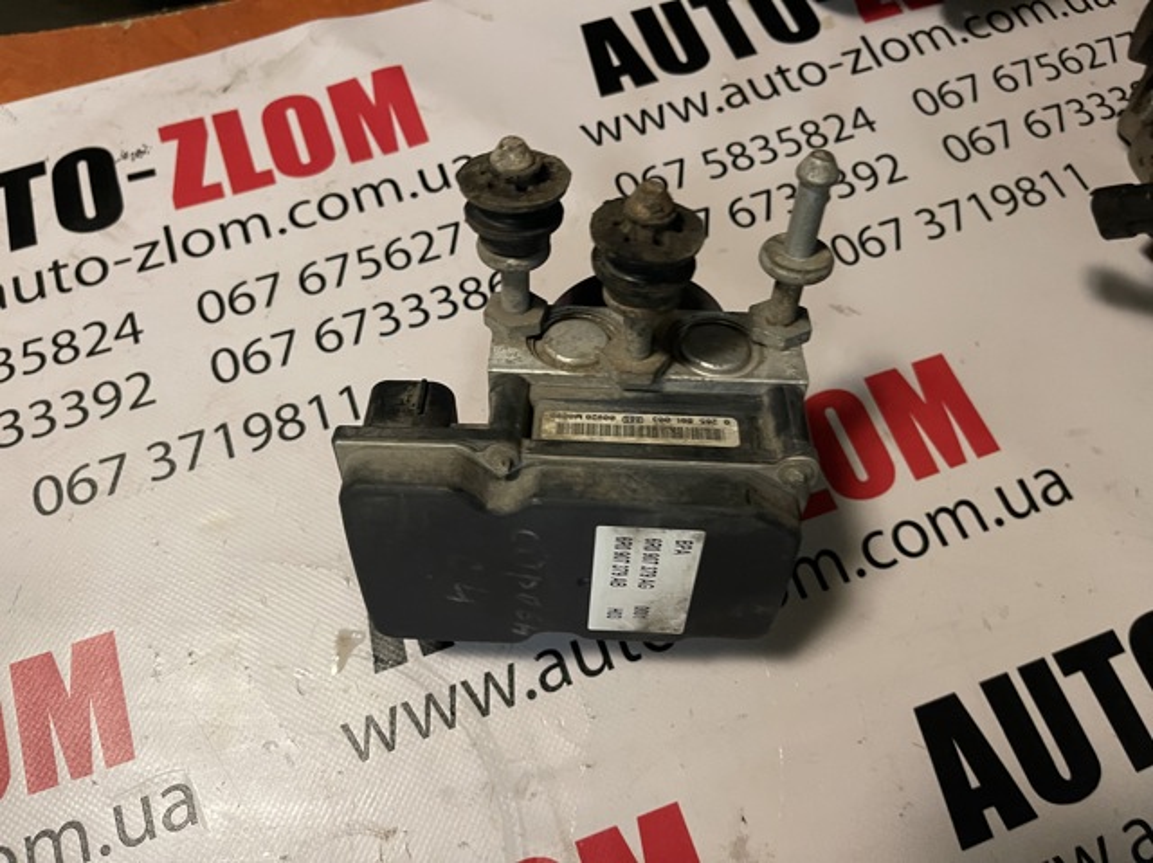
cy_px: 432
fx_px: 832
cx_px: 576
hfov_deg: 69.4
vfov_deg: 54.8
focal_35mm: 25
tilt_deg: -65.9
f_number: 1.6
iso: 400
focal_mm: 5.1
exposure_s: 1/50
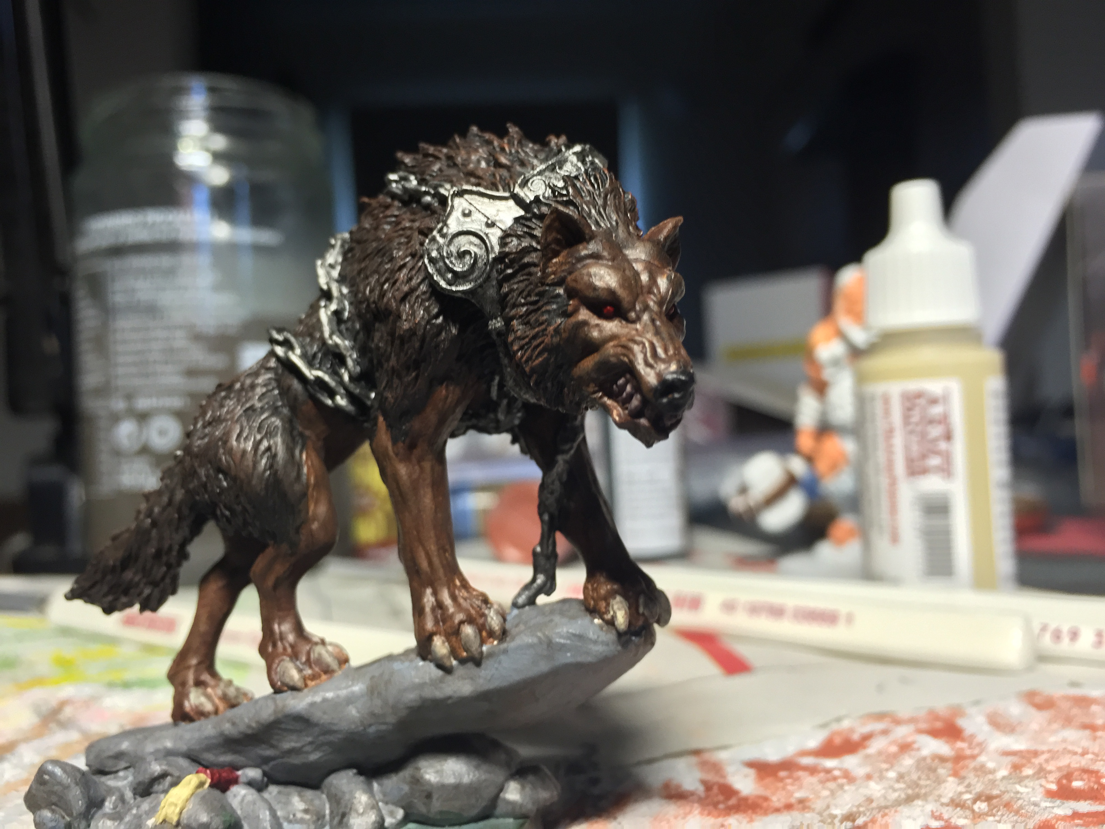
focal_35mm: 29
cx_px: 552
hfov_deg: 61.7
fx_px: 926
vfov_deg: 48.2
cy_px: 414
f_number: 2.2
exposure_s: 1/33
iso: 125
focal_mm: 4.15
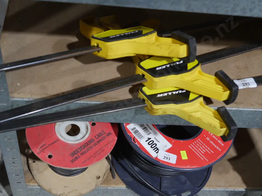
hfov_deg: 36.8
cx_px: 131
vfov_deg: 28.0
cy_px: 98
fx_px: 394
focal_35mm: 52
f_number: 5.3
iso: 1250
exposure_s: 1/60
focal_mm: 26
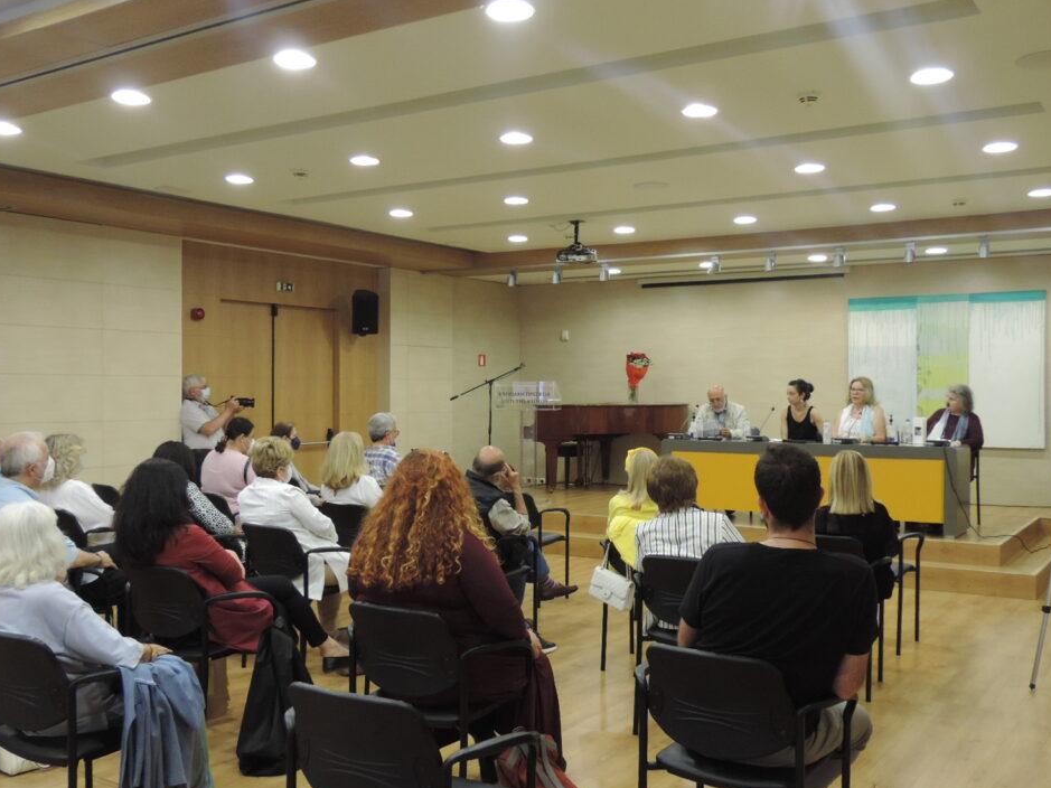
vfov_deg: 39.6
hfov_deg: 51.4
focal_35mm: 36
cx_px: 527
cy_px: 410
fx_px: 1093
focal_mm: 5.8
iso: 400
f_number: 3.2
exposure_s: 1/25
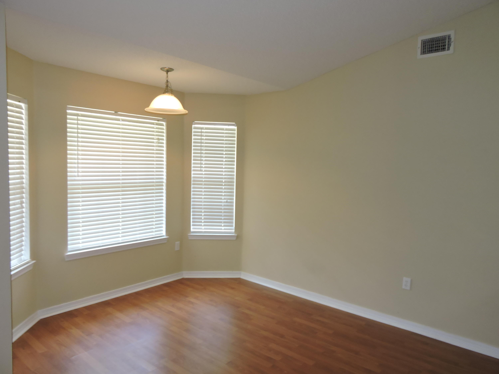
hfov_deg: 71.6
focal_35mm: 24
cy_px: 187
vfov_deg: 56.8
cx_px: 250
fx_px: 346
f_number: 3.3
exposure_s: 1/40
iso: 250
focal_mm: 4.3
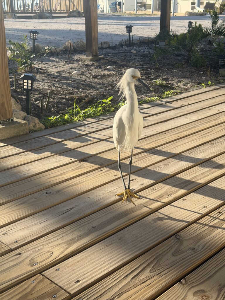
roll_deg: +0.6
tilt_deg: -19.4
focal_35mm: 48
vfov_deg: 39.7
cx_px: 112
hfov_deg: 30.3
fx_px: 416
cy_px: 150
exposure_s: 1/2088
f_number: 1.78
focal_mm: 6.76
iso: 64
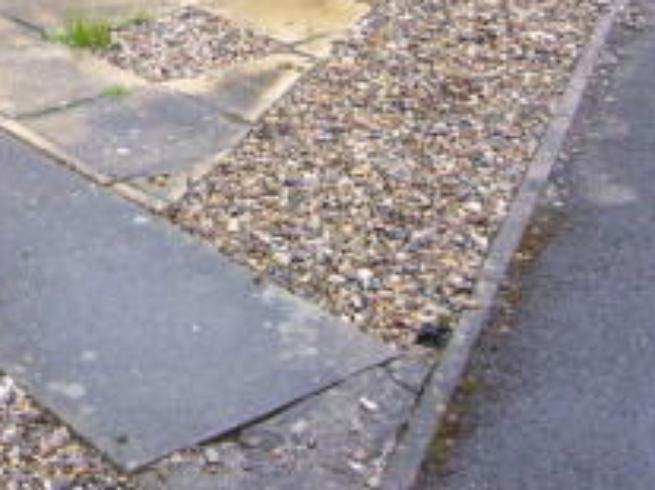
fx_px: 1494
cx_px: -74
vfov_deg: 17.7
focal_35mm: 79
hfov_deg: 23.2
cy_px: -100
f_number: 2.8
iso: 80
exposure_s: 1/250
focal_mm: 4.6
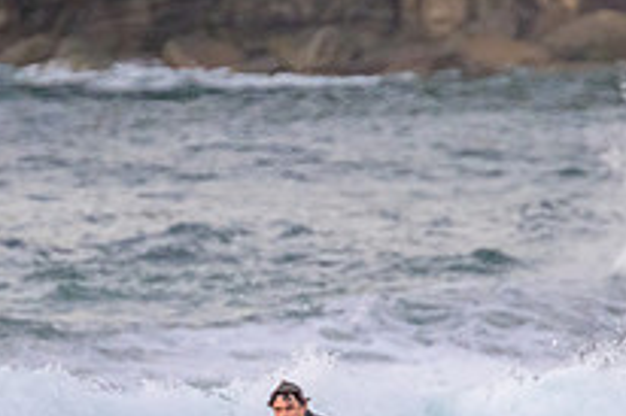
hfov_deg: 1.2
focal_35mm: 1687
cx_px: 322
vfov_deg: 0.8
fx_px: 29311
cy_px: 498
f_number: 5.6
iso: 900
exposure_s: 1/2500
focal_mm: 400
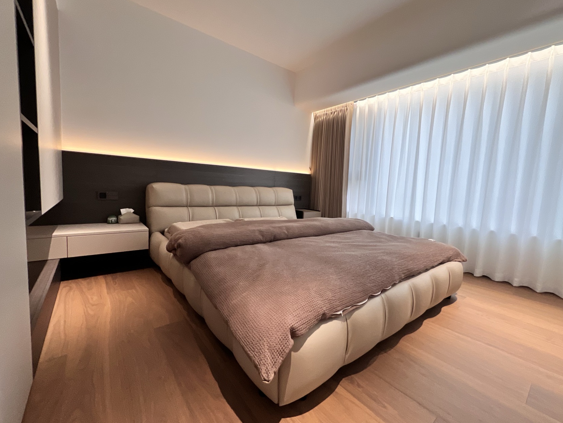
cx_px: 284
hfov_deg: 102.0
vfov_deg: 85.7
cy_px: 209
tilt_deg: -5.8
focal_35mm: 14
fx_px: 228
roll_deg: -3.0
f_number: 1.8
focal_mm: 1.57
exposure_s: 1/100
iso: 160
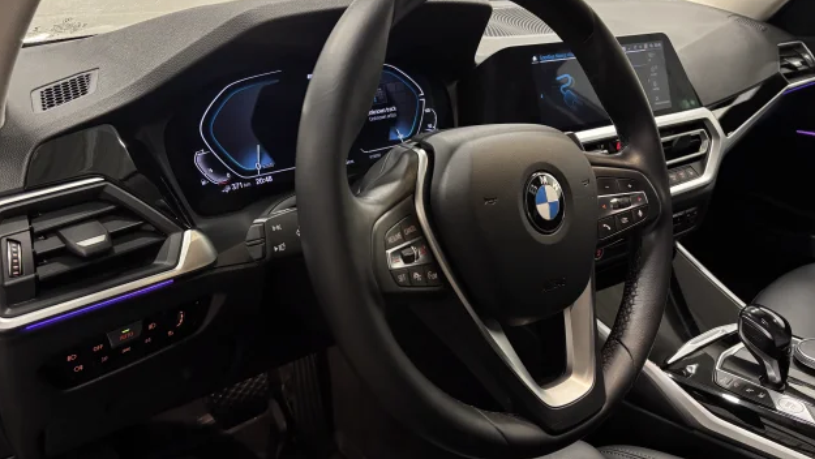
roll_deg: +0.6
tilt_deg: -23.7
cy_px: 231
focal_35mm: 29
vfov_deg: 40.2
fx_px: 627
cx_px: 400
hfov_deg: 66.0
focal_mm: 5.96
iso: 320
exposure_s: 1/49
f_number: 1.6
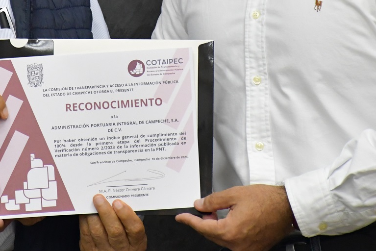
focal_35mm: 442
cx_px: 132
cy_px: -42
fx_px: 4618
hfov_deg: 4.7
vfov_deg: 3.1
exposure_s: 1/160
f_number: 5.6
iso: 3200
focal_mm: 116
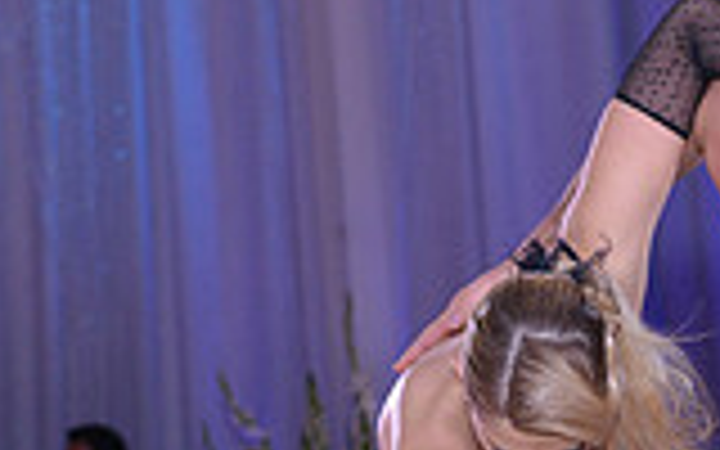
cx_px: 857
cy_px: 644
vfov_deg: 3.5
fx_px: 7398
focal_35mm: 377
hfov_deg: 5.5
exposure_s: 1/250
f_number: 5
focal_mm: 102
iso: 1250
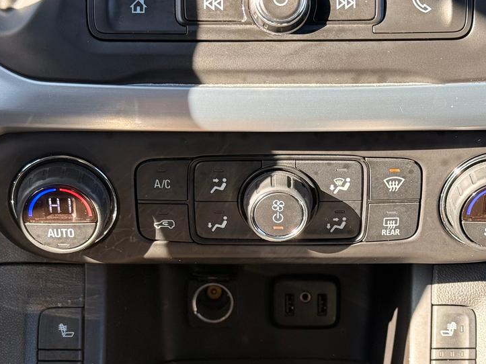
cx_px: 253
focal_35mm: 85
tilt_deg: -39.7
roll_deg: -0.6
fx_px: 1193
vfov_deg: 17.2
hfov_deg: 23.0
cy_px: 285
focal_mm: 6.76
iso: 64
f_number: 1.78
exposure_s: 1/153
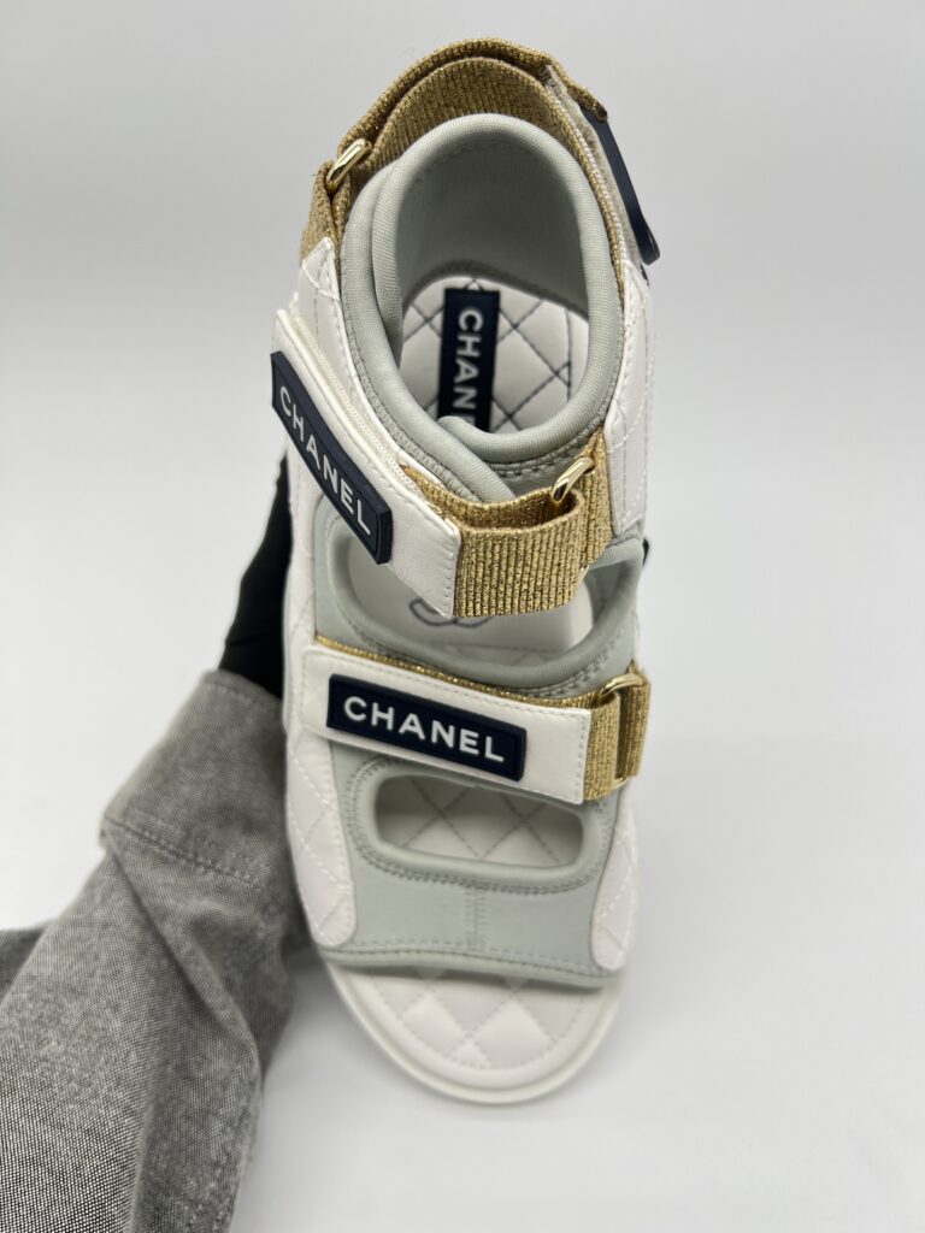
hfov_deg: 53.1
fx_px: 926
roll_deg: +0.5
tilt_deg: -37.5
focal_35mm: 26
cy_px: 616
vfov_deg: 67.3
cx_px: 462
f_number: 1.5
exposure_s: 1/113
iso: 32
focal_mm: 5.7
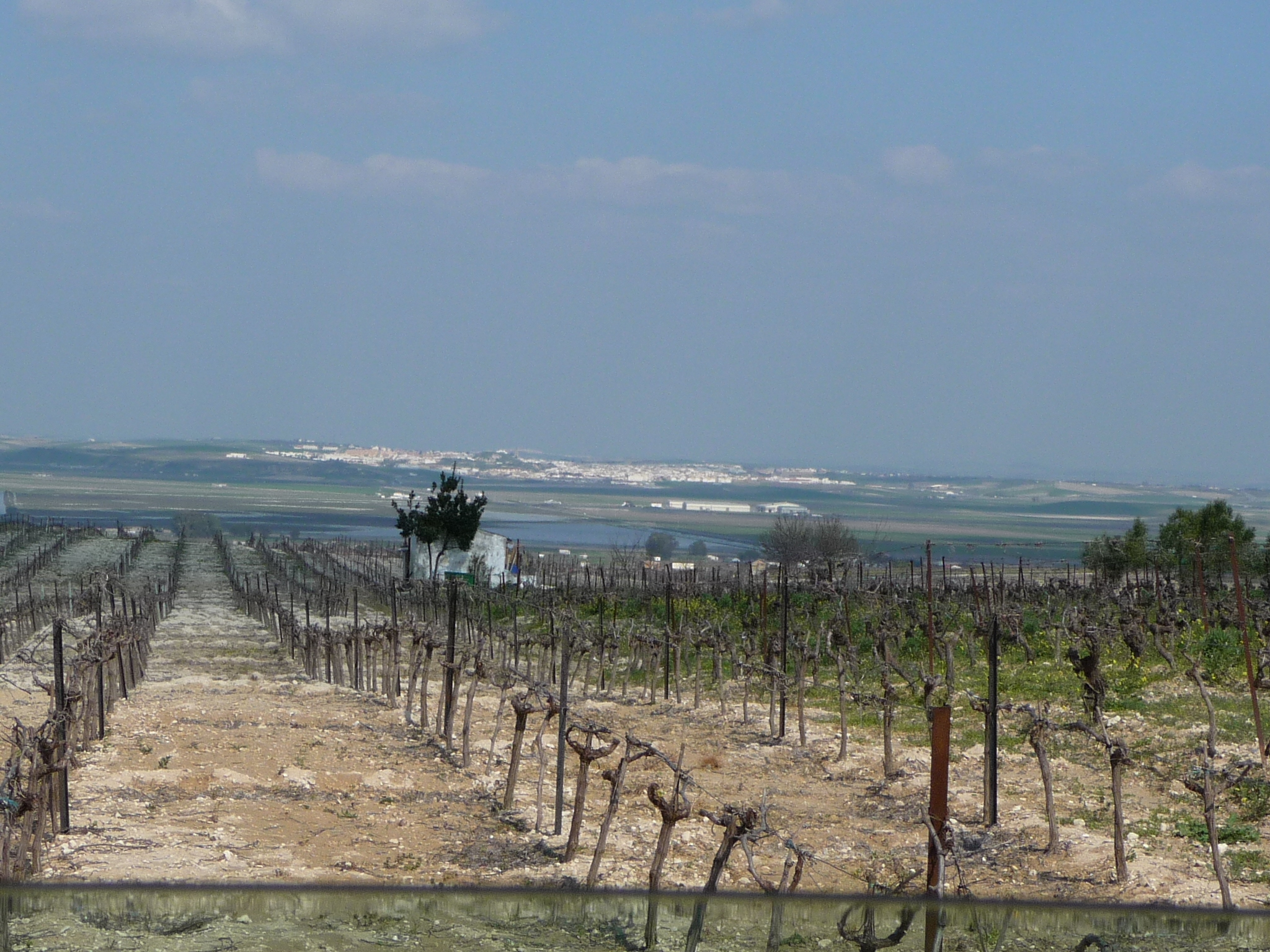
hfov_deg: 20.2
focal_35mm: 97
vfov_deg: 15.2
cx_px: 635
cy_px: 476
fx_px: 3559
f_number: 4.4
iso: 100
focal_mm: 9.8
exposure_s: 1/1300
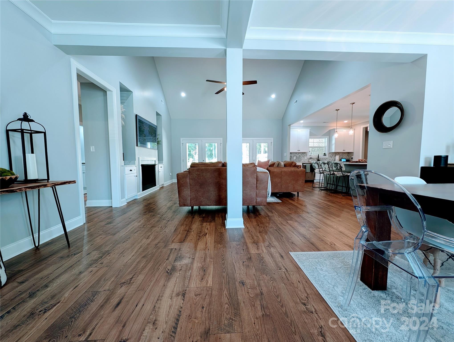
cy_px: 171
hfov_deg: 110.5
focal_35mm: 12
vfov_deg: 94.6
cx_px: 227
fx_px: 158
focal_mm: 2.23
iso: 41
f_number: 1.95
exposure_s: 1/30
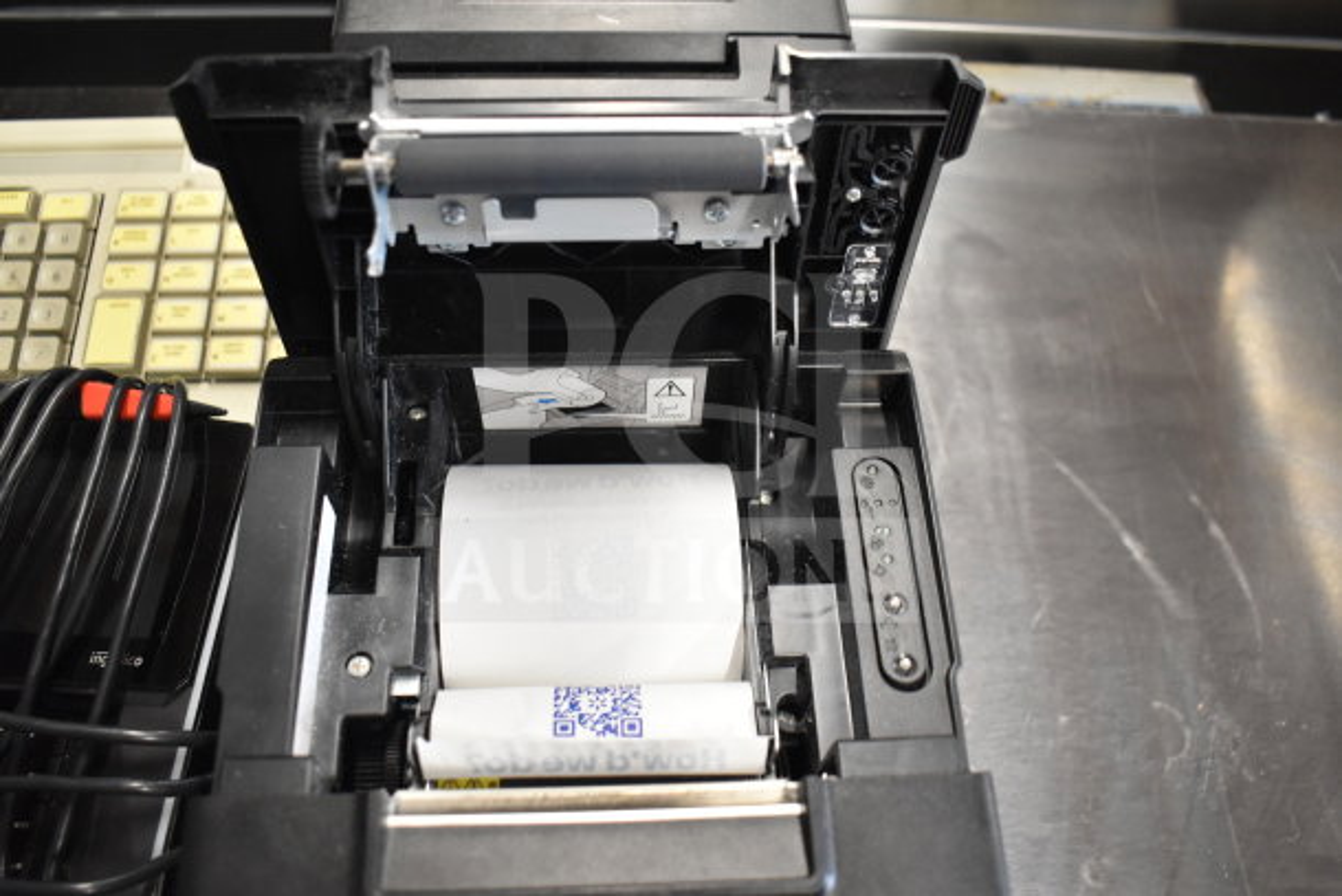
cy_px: 448
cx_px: 671
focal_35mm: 30
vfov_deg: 43.6
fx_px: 1119
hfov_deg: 61.9
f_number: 3.8
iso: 1600
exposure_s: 1/30
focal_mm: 20
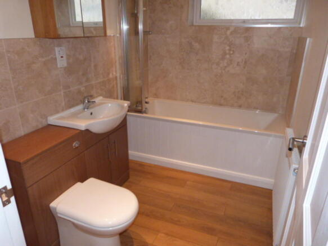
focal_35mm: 25
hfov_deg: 69.4
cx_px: 164
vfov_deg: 54.9
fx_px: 237
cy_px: 123
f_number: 2.8
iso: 400
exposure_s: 1/125
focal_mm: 4.5
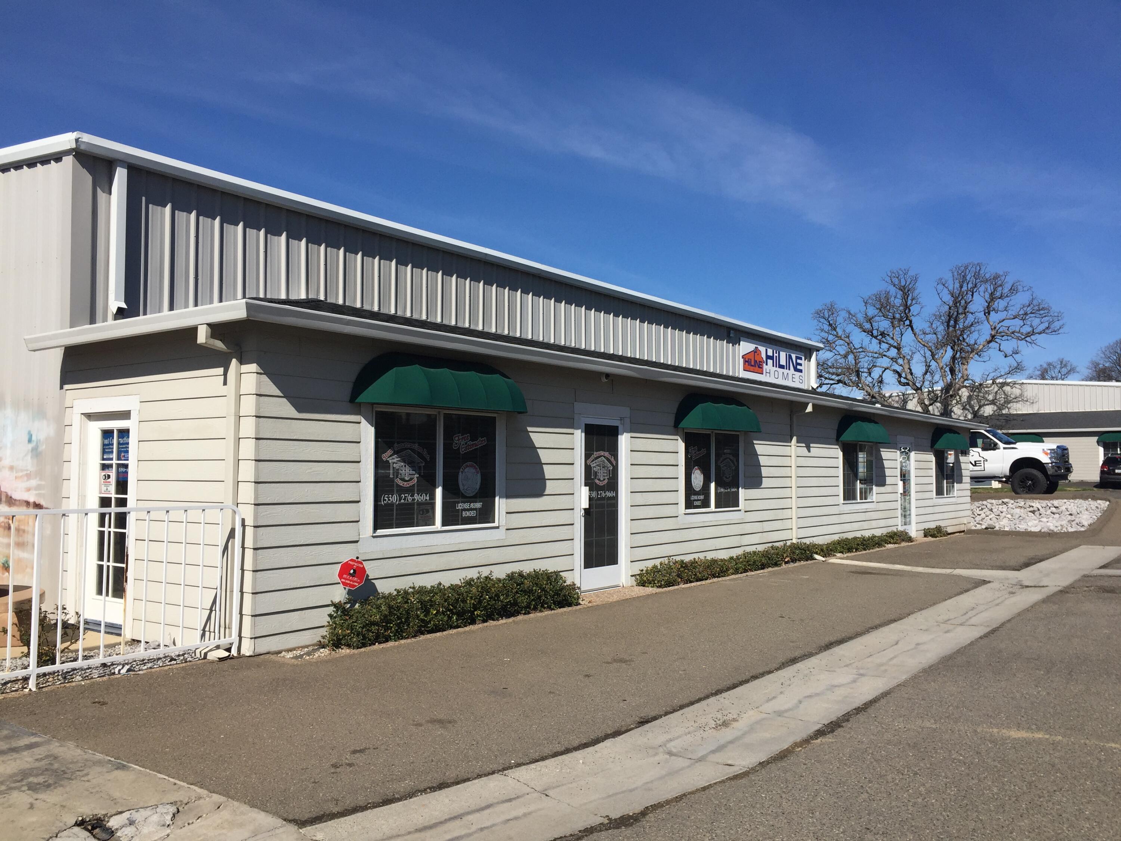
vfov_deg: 48.2
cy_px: 420
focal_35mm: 29
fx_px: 939
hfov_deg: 61.7
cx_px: 560
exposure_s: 1/3597
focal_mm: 4.15
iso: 32
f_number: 2.2
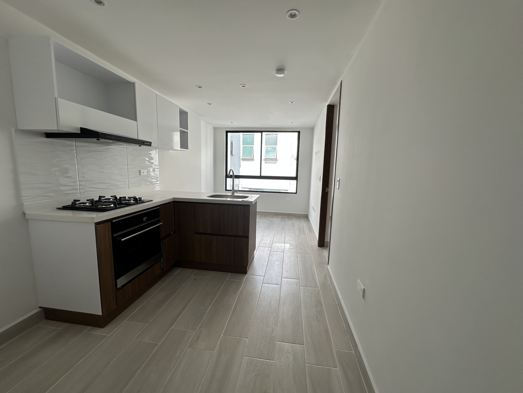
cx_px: 262
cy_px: 196
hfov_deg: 102.1
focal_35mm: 14
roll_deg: -1.7
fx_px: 212
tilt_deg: -6.8
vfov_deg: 85.7
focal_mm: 2.22
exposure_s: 1/440
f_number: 2.2
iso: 40
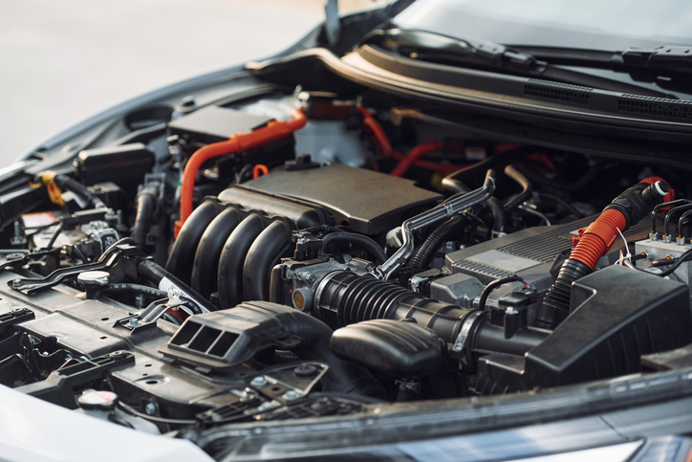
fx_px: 2019
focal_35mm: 105
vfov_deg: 13.0
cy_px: 231
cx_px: 346
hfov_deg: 19.5
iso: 640
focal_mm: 105
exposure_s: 1/500
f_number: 3.5
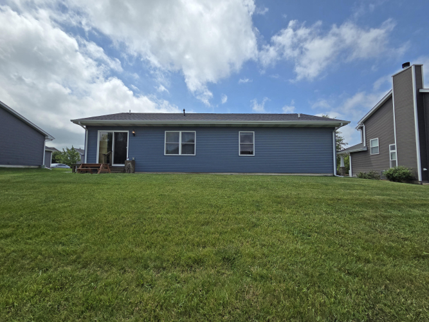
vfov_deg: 89.9
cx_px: 214
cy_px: 161
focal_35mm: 13
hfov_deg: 106.2
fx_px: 161
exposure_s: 1/2859
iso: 50
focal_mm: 2.2
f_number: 2.2
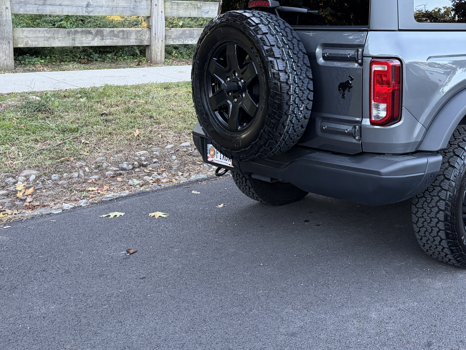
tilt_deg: -8.9
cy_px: 115
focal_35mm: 44
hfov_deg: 41.6
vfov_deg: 32.6
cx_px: 351
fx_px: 592
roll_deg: -3.5
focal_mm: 5.96
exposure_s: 1/97
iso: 125
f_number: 1.6
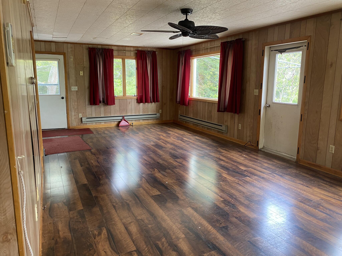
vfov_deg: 53.1
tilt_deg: -8.2
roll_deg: -0.4
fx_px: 257
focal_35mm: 26
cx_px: 171
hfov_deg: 67.3
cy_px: 128
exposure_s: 1/81
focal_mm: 4.25
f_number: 1.8
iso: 125
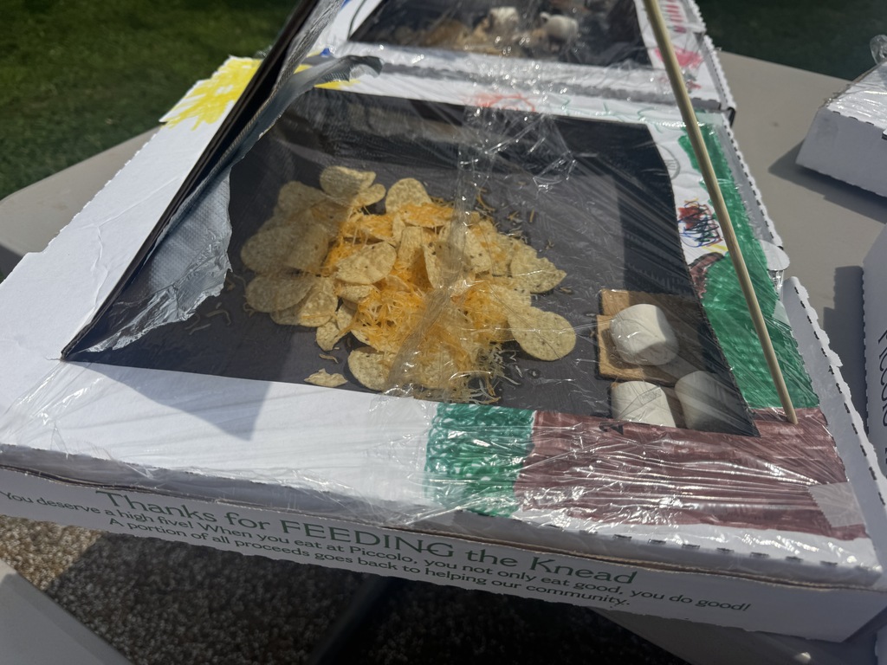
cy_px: 332
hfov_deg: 71.6
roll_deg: -3.8
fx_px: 615
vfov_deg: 56.8
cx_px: 444
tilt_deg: -43.5
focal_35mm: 24
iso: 80
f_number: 1.78
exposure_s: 1/12346
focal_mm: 6.76
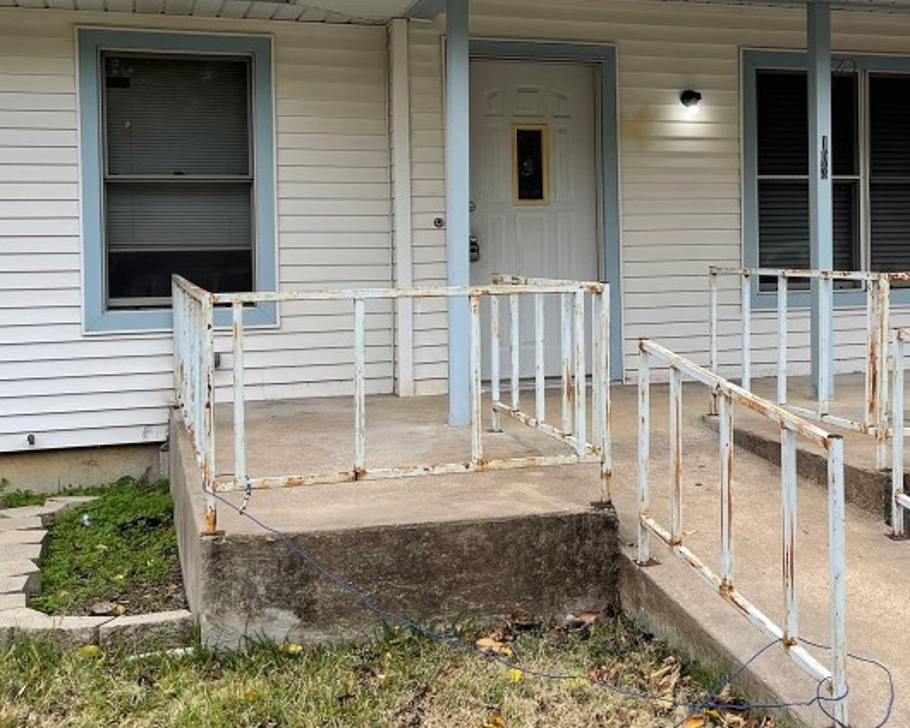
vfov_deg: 30.7
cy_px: 261
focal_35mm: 49
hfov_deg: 37.5
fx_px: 1320
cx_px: 634
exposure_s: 1/432
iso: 32
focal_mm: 5.1
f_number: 1.6
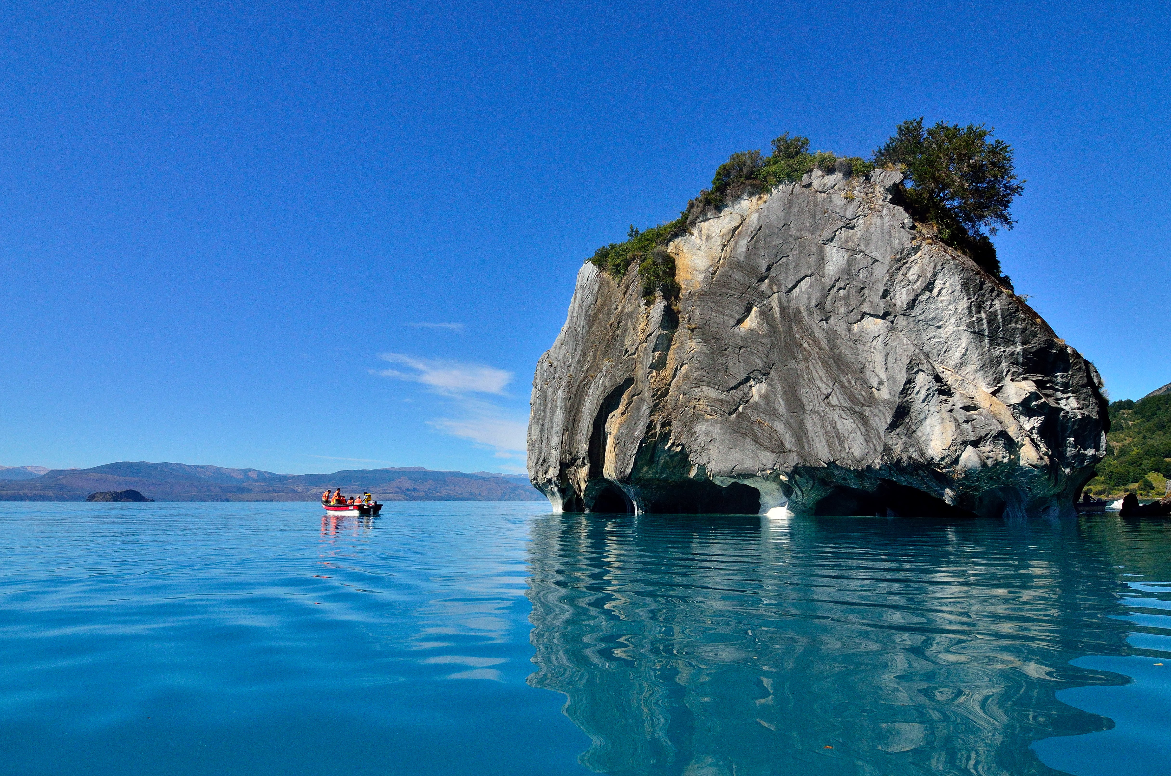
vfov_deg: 59.3
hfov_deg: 81.3
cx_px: 586
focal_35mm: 21
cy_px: 388
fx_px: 682
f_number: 11
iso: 800
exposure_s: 1/2000
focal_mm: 14
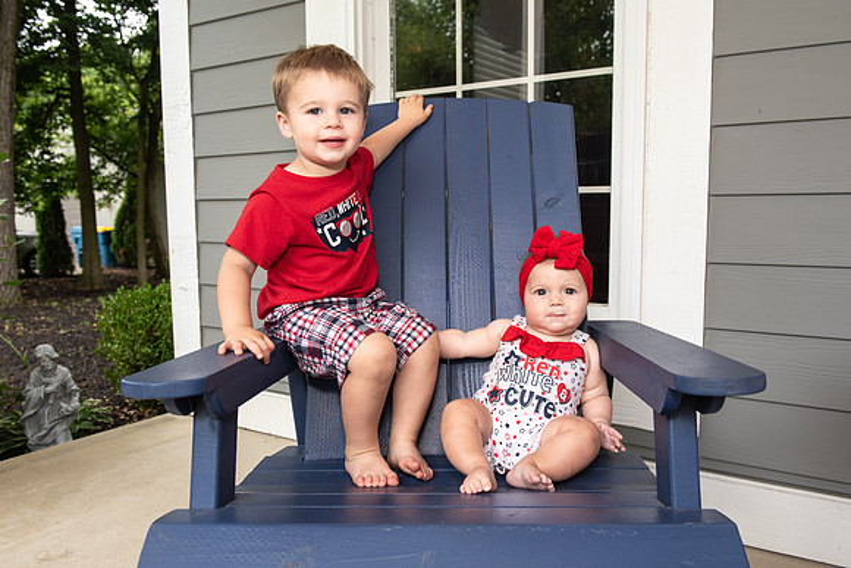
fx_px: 721
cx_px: 426
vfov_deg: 43.0
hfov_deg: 61.1
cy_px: 288
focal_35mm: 31
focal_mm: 28
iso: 400
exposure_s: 1/125
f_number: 5.6
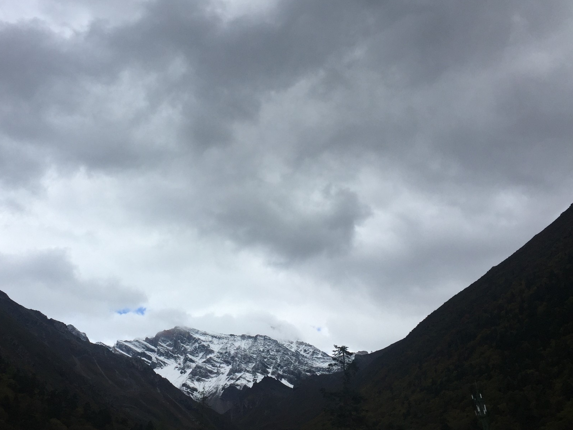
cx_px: 225
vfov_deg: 38.7
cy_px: 204
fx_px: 613
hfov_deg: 49.8
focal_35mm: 37
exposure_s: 1/2639
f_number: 2.2
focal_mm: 4.15
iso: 32
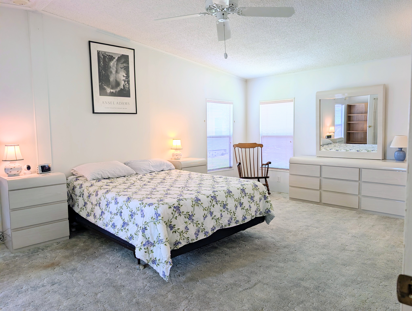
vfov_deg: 56.9
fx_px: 286
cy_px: 156
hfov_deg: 71.5
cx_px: 206
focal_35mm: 24
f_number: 1.68
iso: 34
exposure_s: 1/120
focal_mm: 6.9
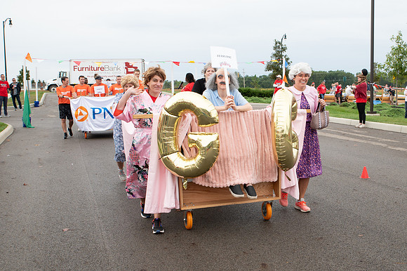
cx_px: 252
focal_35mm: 45
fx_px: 510
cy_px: 138
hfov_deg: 43.2
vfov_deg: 29.7
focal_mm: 31
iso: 640
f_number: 10
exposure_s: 1/200
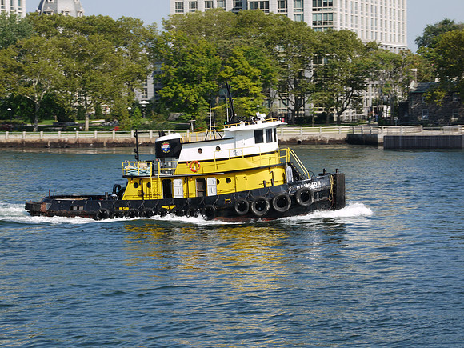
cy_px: 174
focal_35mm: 112
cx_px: 232
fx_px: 1501
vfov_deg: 13.2
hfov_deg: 17.6
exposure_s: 1/80
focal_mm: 56
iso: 100
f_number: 16
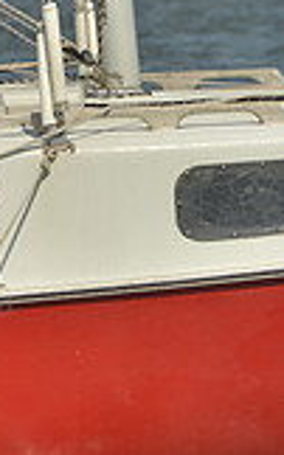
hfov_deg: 3.5
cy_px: 237
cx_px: -526
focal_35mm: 366
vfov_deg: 5.7
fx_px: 4541
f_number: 5.6
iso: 200
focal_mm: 100
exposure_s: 1/1000
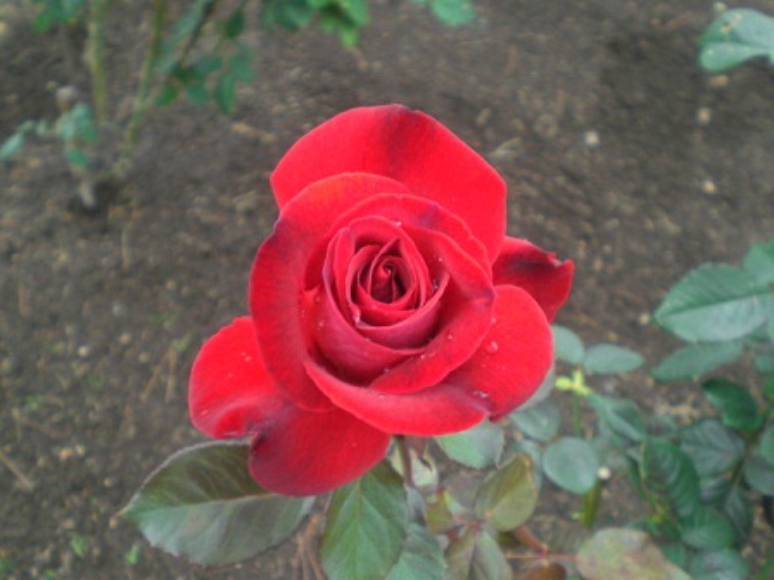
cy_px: 290
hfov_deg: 49.0
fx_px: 850
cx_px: 387
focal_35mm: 38
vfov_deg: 37.7
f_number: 3.1
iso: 200
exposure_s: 1/6
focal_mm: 6.3
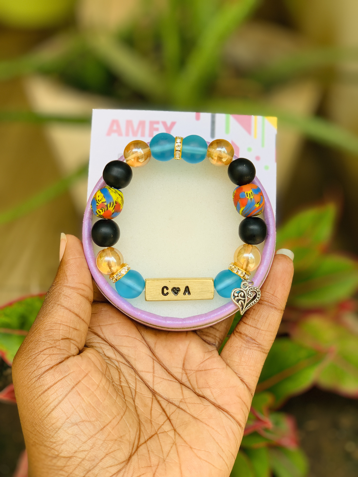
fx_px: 717
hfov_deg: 28.0
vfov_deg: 36.8
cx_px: 179
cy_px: 238
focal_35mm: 52
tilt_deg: -31.5
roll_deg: -1.8
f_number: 2.4
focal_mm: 6
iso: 16
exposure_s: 1/128
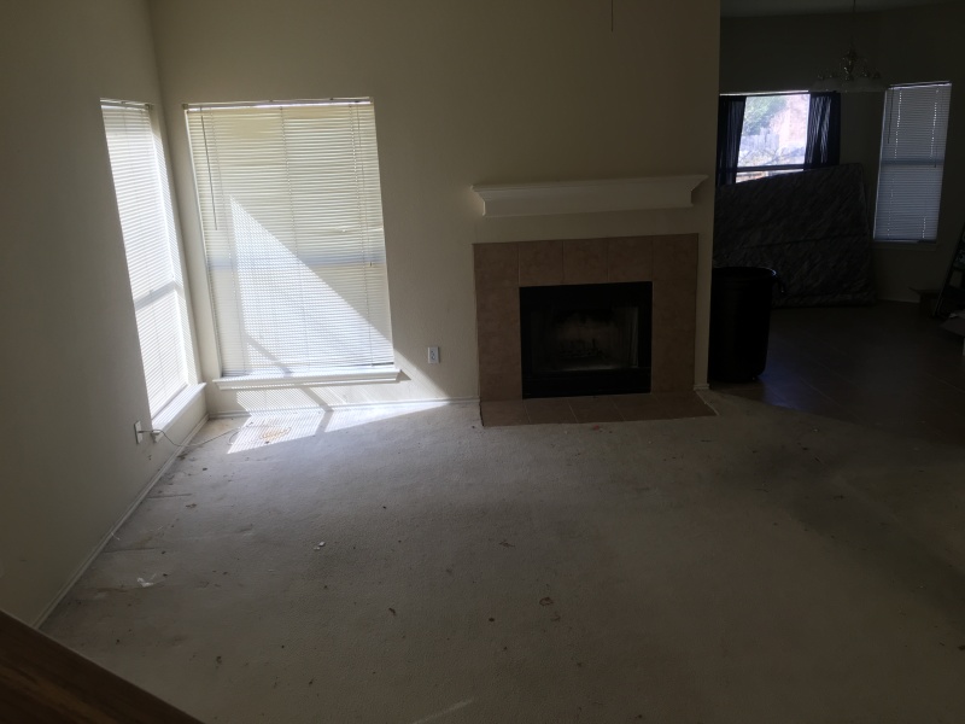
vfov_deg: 48.2
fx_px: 808
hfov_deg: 61.7
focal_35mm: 29
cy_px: 362
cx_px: 482
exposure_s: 1/120
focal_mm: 4.15
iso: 40
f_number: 2.2
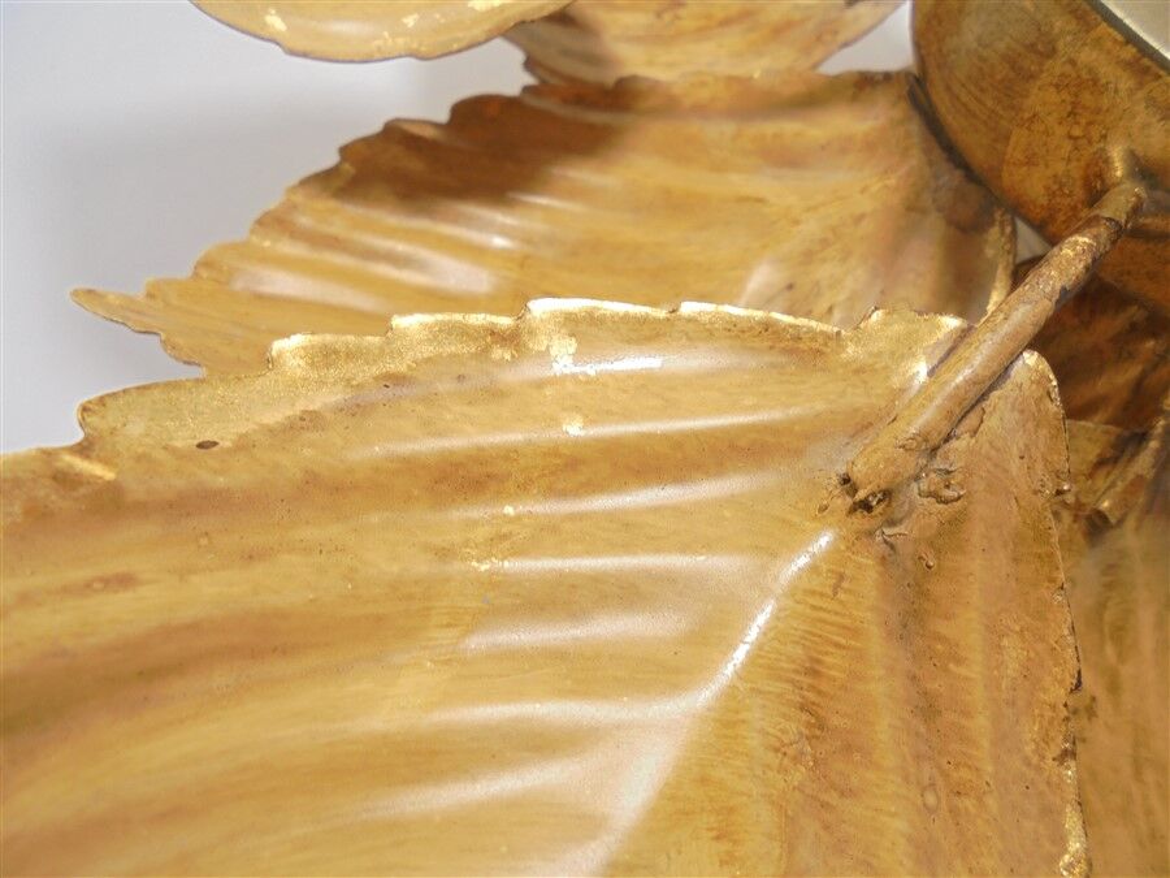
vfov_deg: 53.1
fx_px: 879
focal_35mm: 26
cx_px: 585
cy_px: 439
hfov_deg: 67.3
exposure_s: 1/40
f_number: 3.5
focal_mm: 4.6
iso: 100
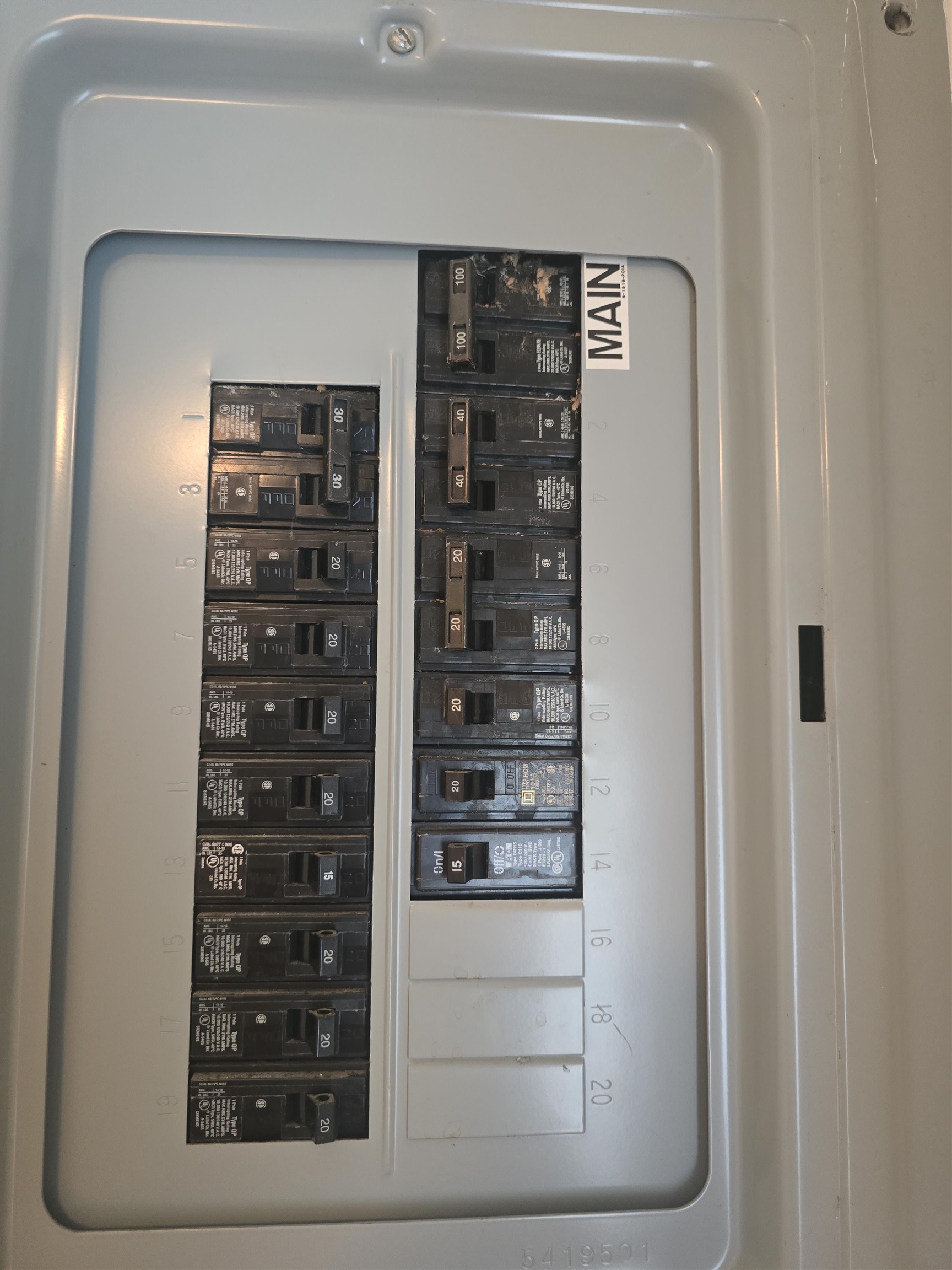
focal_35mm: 23
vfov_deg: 73.9
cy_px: 635
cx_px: 476
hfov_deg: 58.9
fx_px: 843
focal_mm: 6.3
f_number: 1.7
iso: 800
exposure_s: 1/60
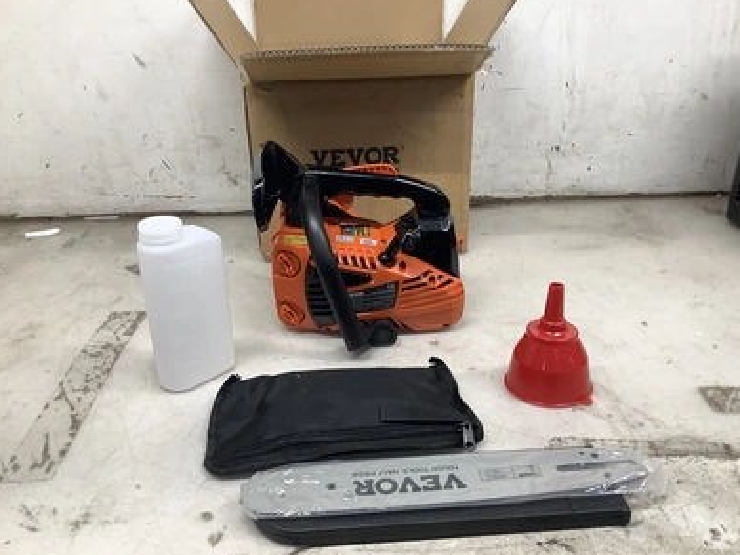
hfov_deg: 56.8
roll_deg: +3.4
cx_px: 374
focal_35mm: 32
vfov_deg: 44.2
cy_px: 275
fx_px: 684
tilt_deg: -25.0
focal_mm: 3.3
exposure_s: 1/60
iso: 50
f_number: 2.4
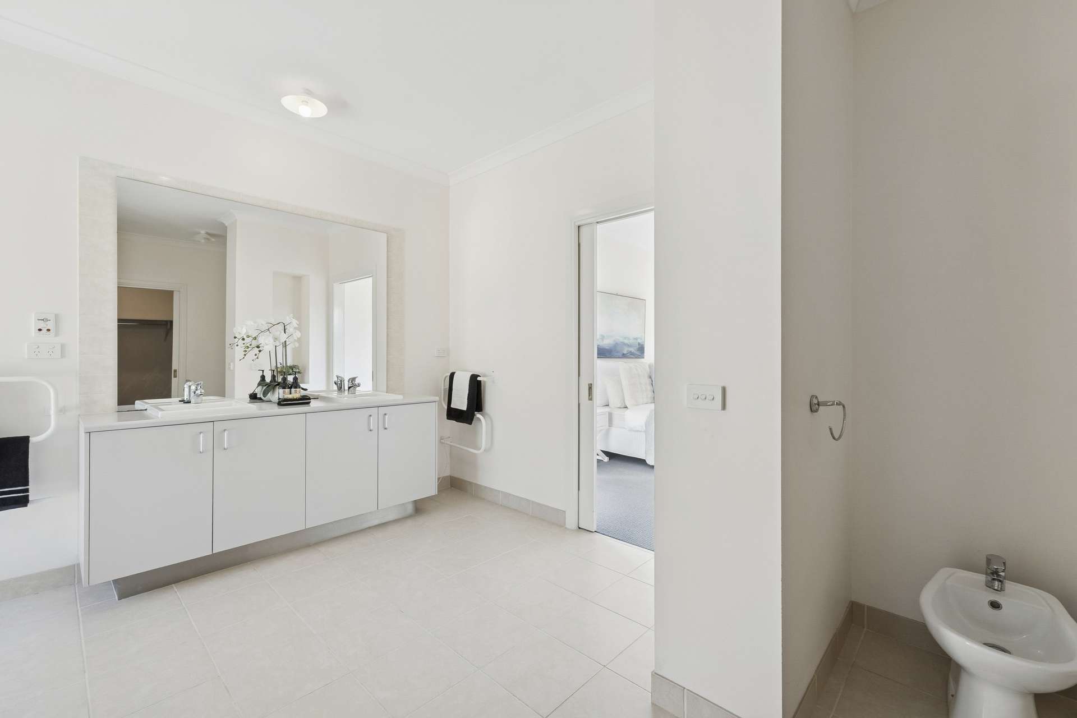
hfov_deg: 100.4
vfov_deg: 77.3
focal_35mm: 15
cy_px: 359
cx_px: 538
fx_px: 449
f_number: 11
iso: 100
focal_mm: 10
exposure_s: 1/5
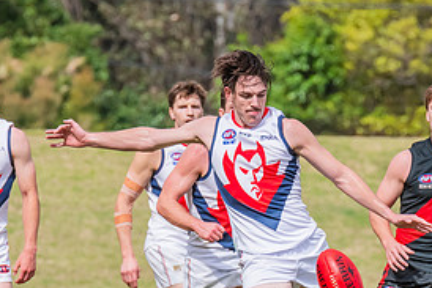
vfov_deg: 1.1
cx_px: 292
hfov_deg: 1.6
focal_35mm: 1287
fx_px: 15451
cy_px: 179
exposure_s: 1/1250
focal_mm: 420
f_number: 11
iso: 800
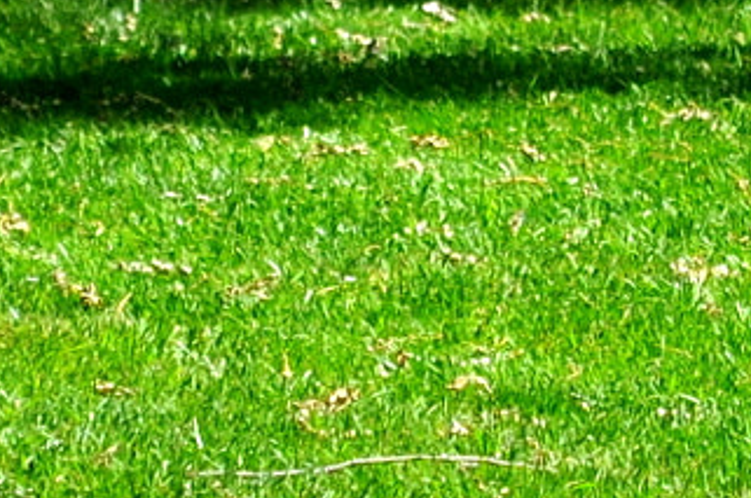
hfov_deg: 1.4
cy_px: 636
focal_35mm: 1437
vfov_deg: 1.0
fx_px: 29932
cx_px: 791
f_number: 6.3
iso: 200
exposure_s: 1/640
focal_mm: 150
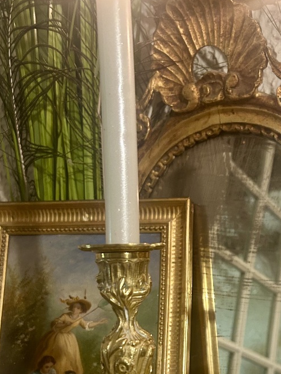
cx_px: 210
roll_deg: +1.7
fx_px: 519
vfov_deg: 37.6
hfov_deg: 29.8
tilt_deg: -8.3
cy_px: 319
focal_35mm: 48
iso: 250
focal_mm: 5.7
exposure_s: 1/50
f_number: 1.5
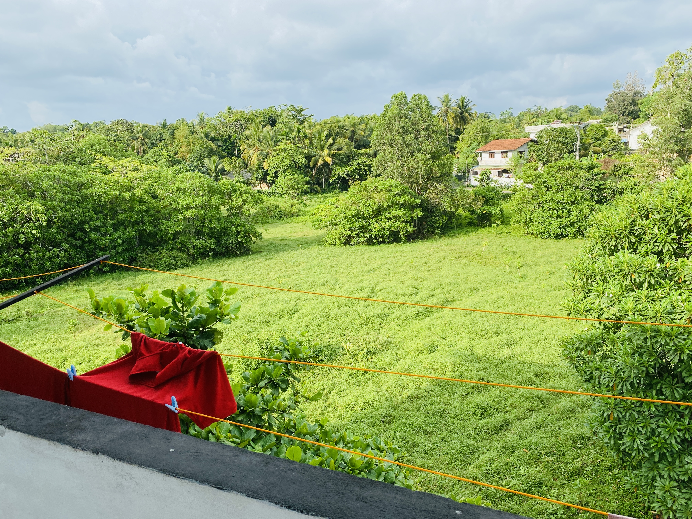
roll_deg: +2.7
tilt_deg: -10.3
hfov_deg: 67.3
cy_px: 260
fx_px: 520
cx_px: 346
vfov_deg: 53.1
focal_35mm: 26
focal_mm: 4.25
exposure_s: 1/965
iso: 32
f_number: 1.8
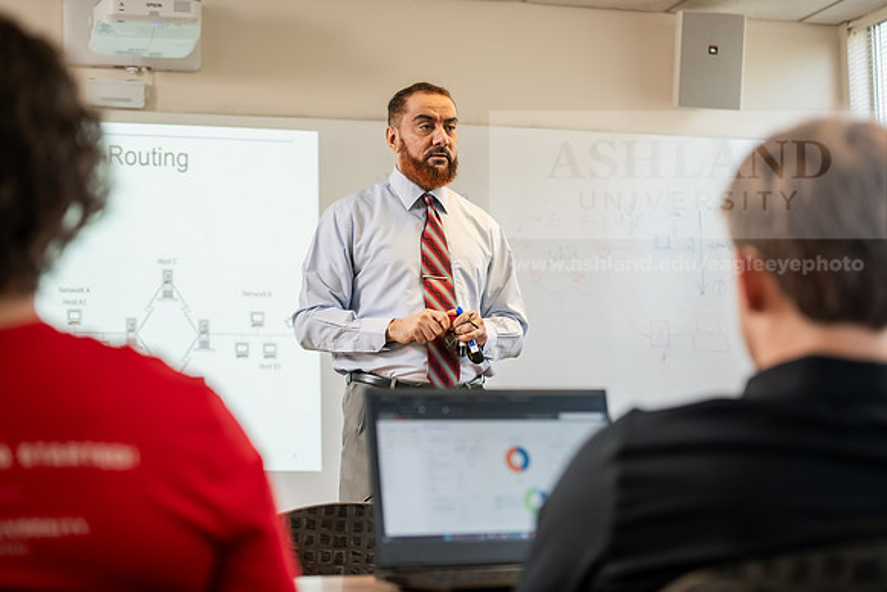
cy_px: 296
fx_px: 1725
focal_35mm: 70
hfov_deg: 28.8
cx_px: 444
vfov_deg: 19.5
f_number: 3.2
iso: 1000
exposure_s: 1/200
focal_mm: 70
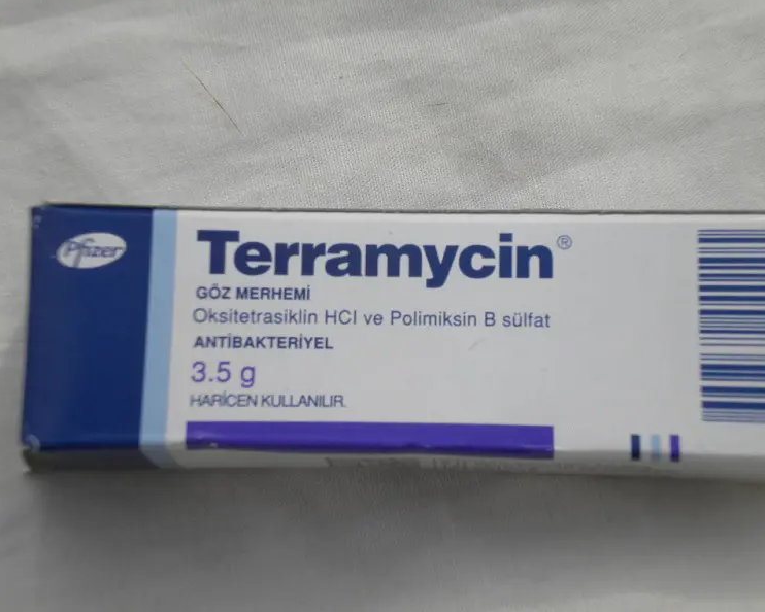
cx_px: 410
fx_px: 2287
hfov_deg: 19.0
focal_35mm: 101
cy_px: 304
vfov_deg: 15.2
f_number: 8
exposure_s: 1/276
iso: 80
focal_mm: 17.3
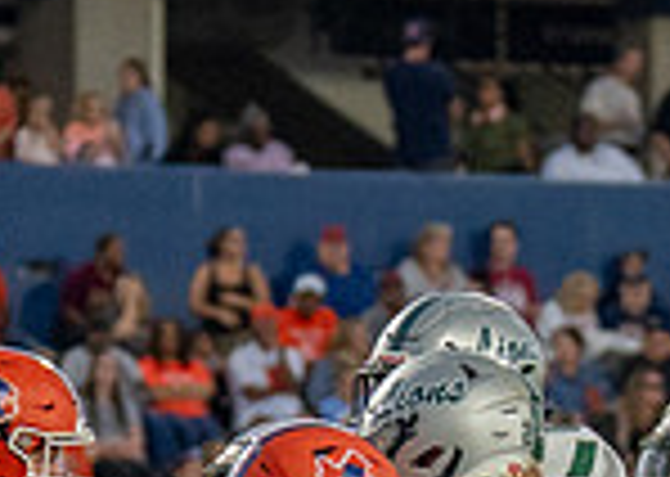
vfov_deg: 2.2
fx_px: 12637
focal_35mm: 665
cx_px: 486
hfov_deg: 3.0
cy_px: 791
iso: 1000
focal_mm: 84
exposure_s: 1/1600
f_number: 2.8
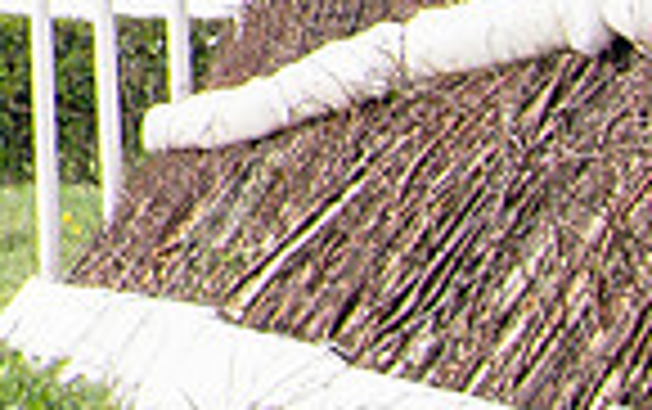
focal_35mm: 249
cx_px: -1286
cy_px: -729
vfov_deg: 5.1
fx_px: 4430
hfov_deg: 7.4
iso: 800
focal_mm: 20
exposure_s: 1/1100
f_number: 8
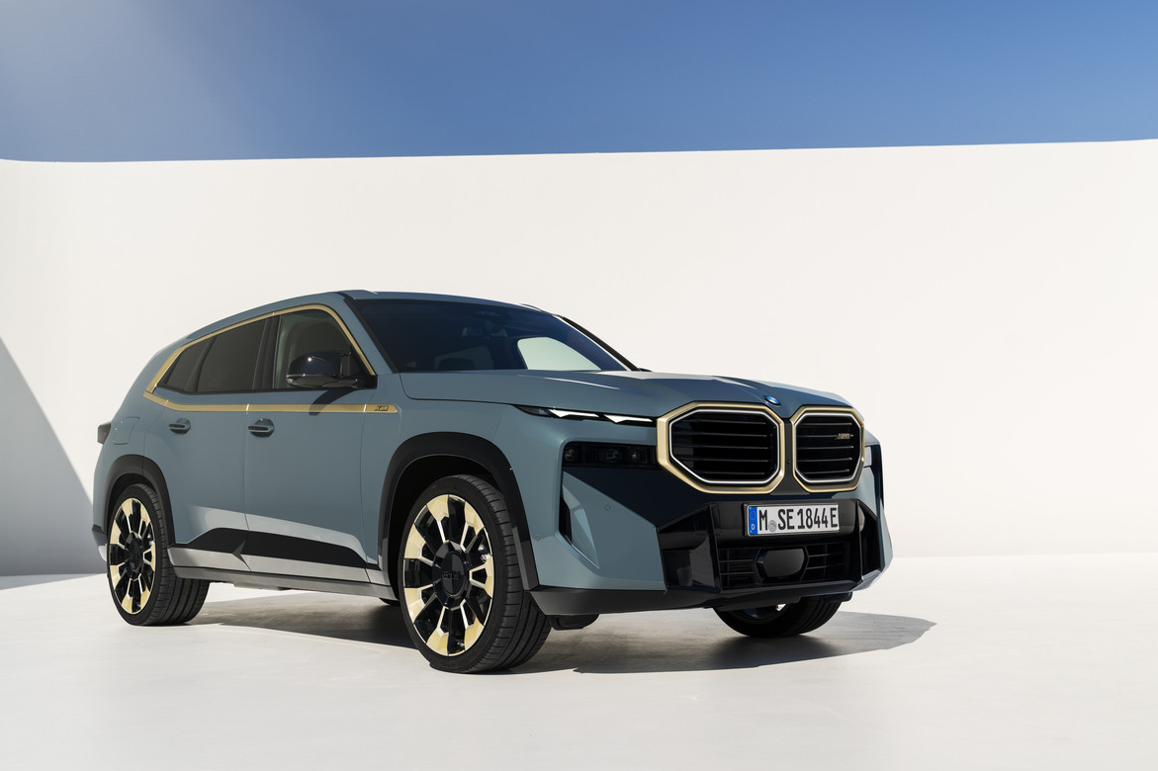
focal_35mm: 41
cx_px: 571
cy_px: 381
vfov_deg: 32.6
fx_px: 1318
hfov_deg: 47.4
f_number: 5.6
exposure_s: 1/250
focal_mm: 40
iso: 100
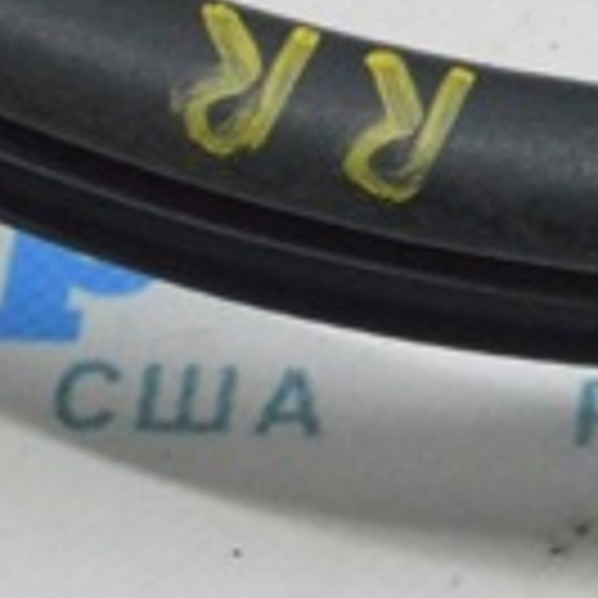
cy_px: -83
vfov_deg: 5.2
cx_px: 818
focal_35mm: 337
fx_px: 6587
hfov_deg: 5.2
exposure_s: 1/20
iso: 6400
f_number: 20
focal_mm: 55
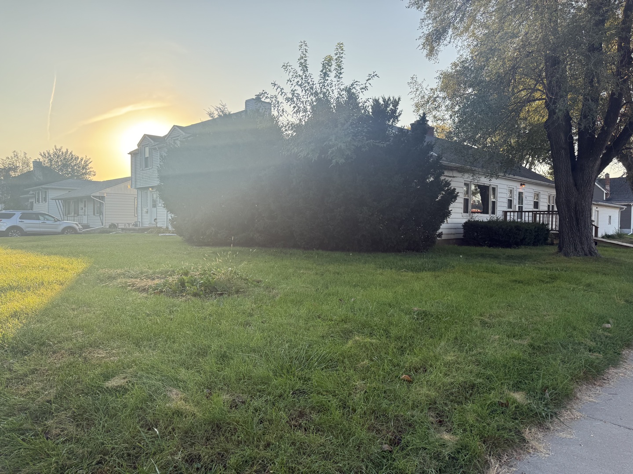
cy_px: 237
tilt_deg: +0.5
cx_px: 316
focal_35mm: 24
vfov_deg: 56.8
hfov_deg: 71.6
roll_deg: -2.2
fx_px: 439
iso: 100
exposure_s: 1/1292
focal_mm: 6.76
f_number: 1.78
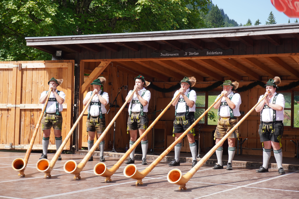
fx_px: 548
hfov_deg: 30.5
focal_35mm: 66
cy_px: 100
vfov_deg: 20.6
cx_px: 150
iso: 100
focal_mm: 44
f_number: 5.6
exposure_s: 1/250
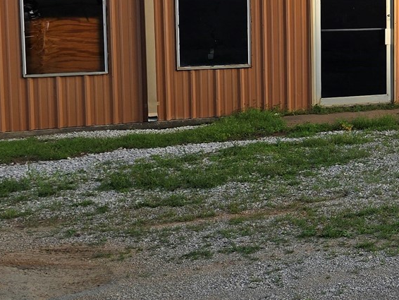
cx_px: 558
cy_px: 50
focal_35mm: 78
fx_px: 899
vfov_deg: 18.7
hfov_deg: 21.8
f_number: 1.7
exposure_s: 1/226
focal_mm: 6.3
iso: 12
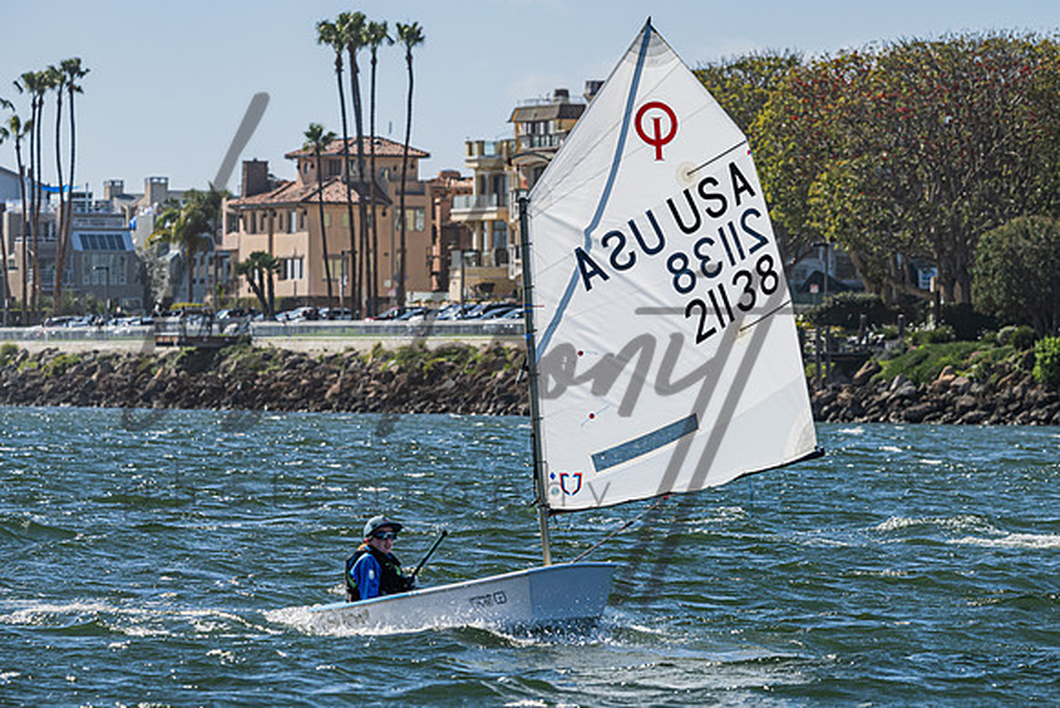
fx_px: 7863
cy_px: 358
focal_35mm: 267
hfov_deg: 7.7
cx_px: 624
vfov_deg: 5.2
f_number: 9
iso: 320
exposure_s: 1/1250
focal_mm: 210
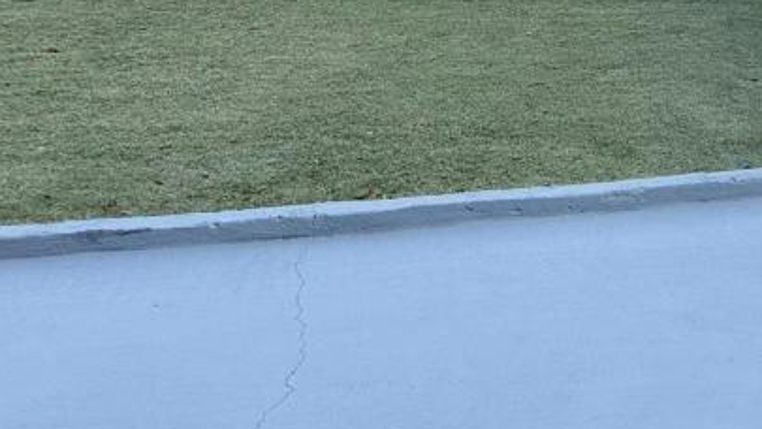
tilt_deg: -1.4
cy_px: -207
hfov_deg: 29.9
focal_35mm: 62
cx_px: 869
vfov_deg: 17.5
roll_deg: -1.3
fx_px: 1253
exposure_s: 1/2299
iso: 80
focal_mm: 6.86
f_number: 1.78
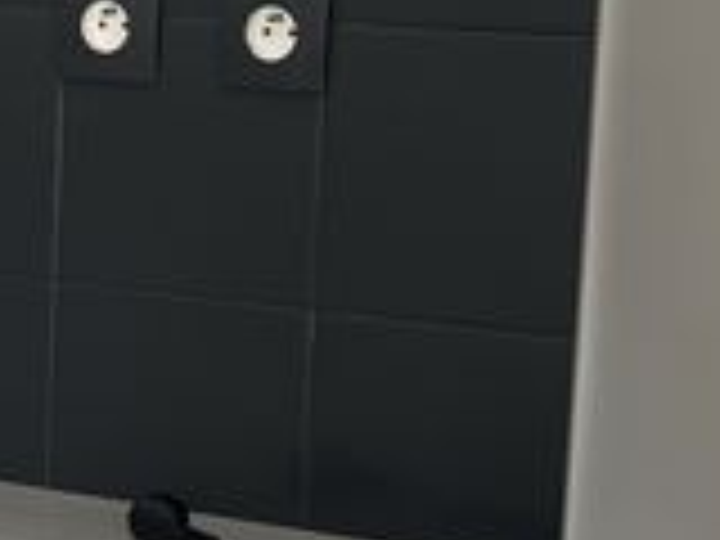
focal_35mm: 162
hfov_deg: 10.5
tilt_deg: -10.0
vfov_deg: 9.2
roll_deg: +1.7
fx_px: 3370
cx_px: -999
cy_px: 338
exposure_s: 1/122
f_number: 1.6
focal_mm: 5.1
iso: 40
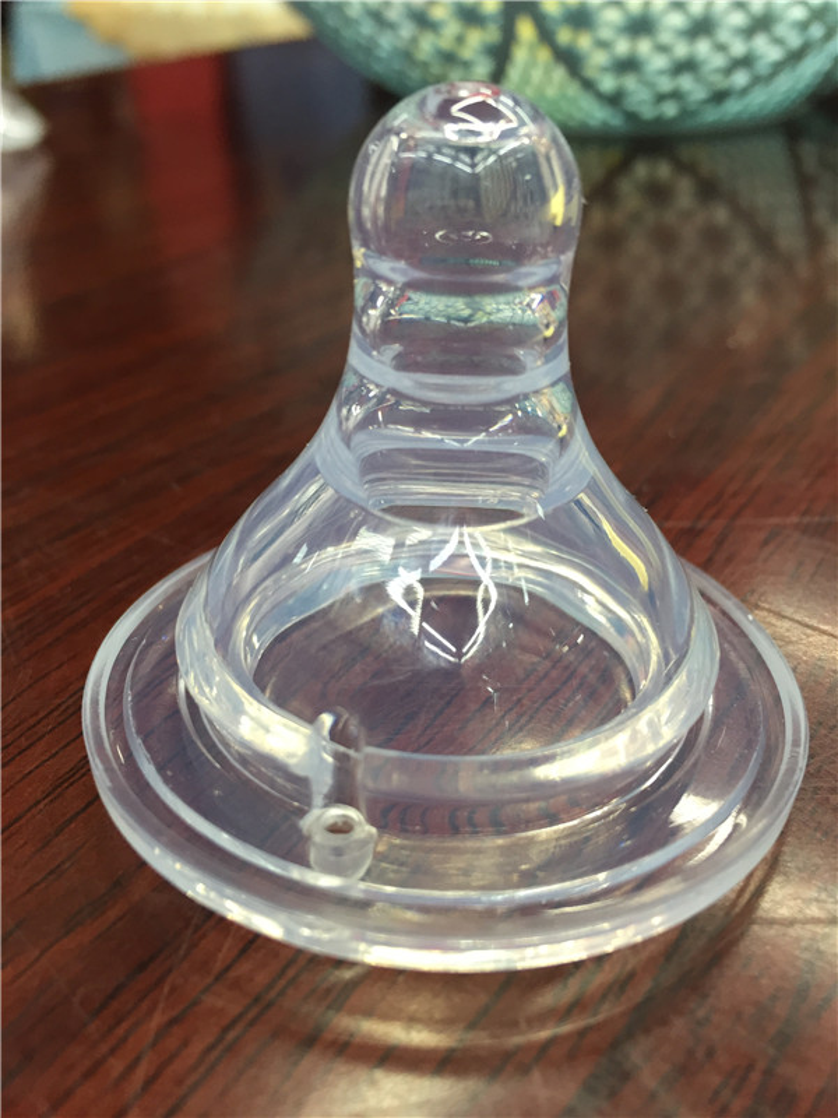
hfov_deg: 48.2
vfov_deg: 61.7
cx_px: 419
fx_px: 936
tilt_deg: -34.0
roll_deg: +1.6
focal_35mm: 29
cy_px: 559
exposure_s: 1/33
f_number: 2.2
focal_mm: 4.15
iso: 100
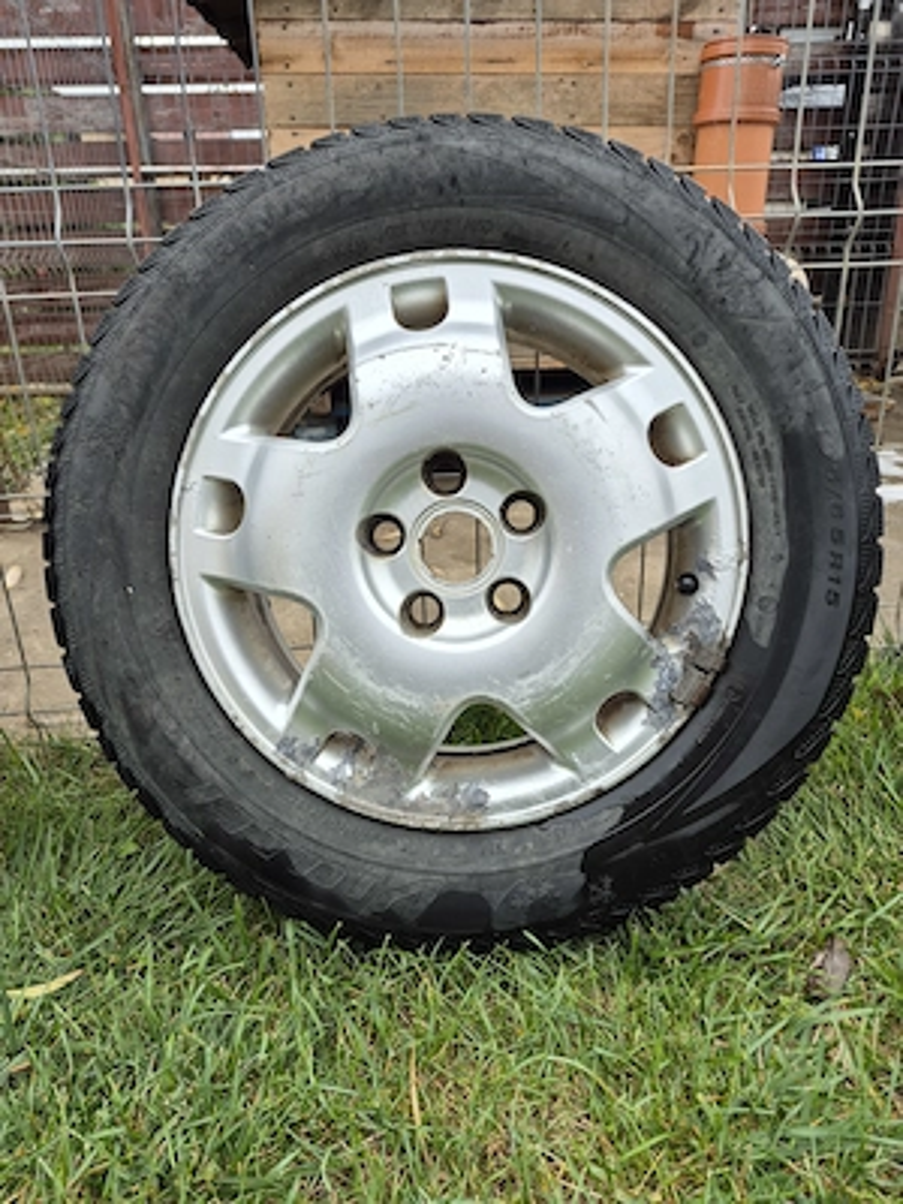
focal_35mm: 23
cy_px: 602
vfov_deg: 73.9
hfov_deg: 58.9
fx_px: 800
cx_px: 452
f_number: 1.8
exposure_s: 1/339
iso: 25
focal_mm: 5.4
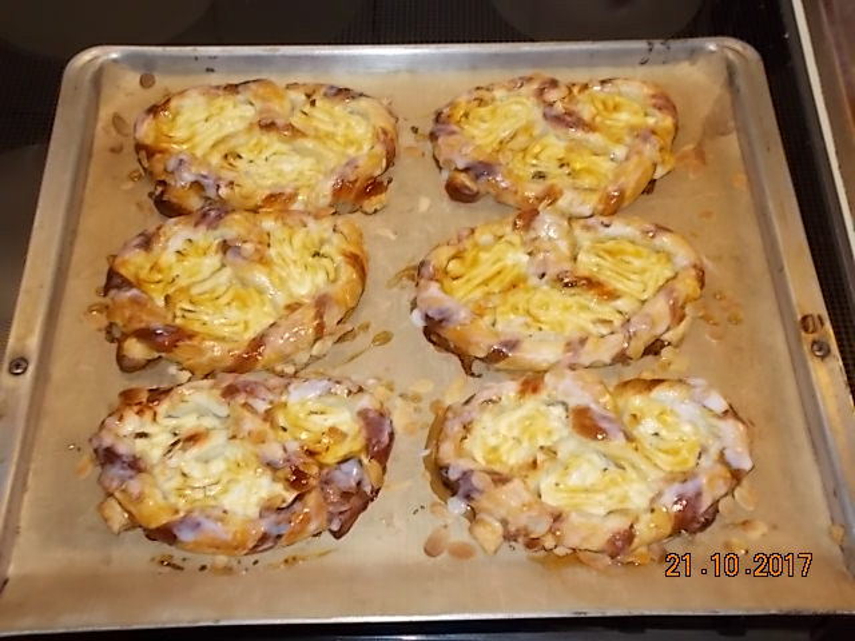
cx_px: 428
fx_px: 1087
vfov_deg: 32.9
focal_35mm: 44
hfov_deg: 42.9
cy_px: 320
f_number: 4.2
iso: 200
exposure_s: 1/30
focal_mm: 7.9
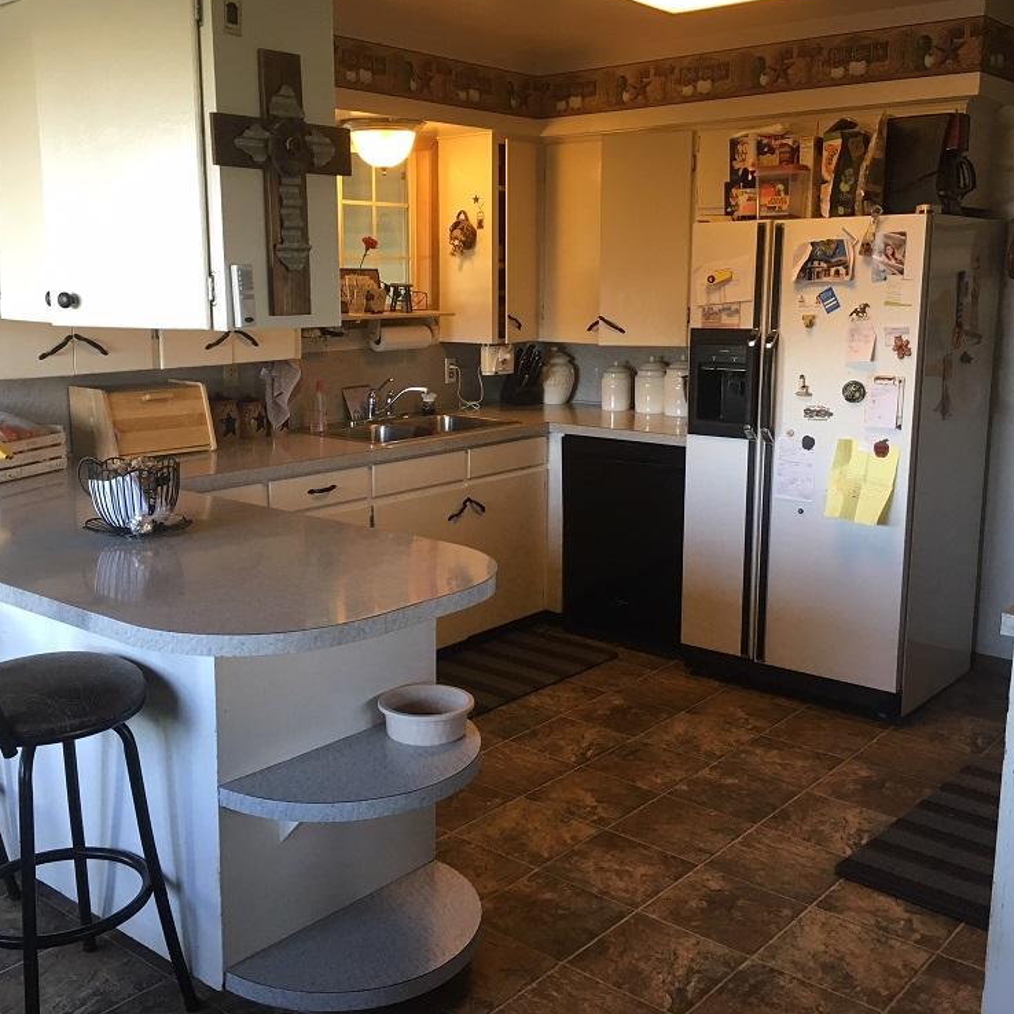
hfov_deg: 47.2
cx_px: 474
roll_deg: -0.9
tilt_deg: -11.3
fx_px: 1160
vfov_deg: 47.2
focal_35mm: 35
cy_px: 502
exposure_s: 1/30
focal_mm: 4.15
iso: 80
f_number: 2.2
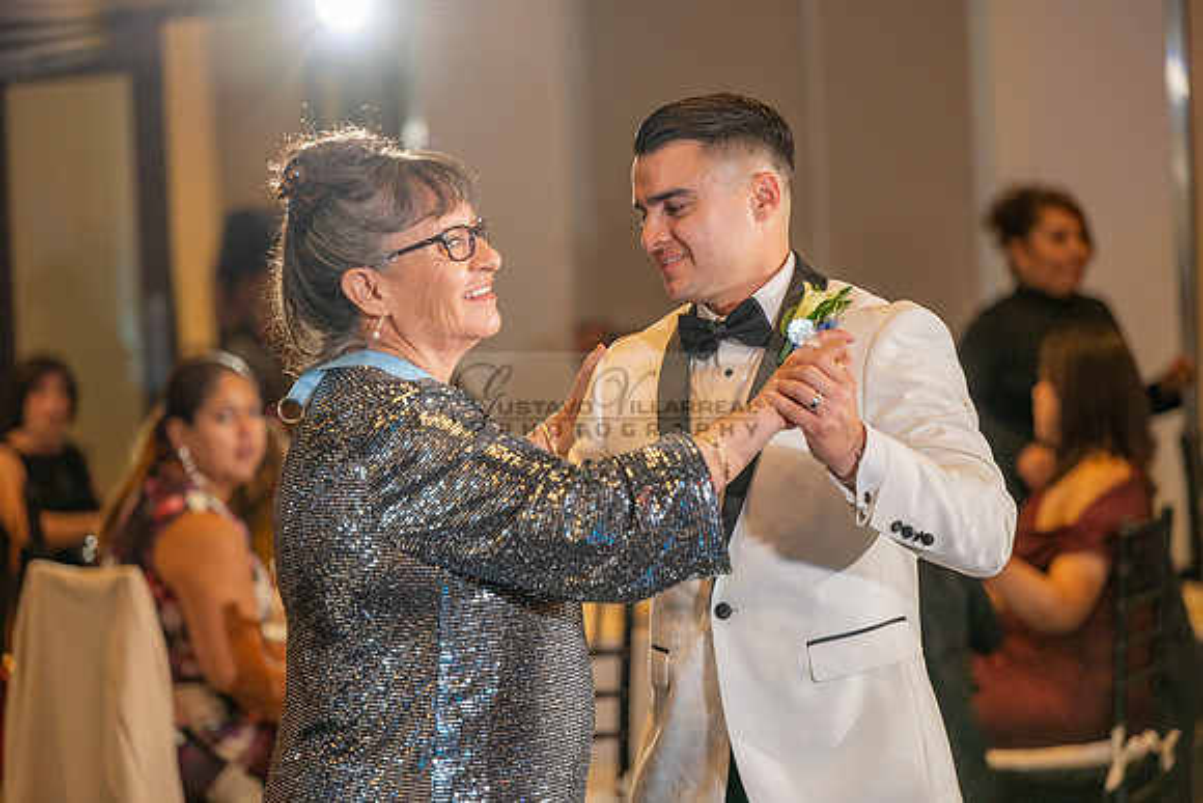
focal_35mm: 115
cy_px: 402
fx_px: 3844
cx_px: 602
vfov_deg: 11.9
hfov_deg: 17.8
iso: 1000
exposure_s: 1/125
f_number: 2.8
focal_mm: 115
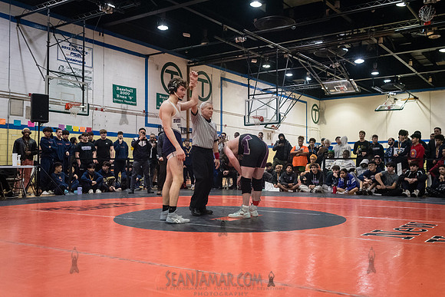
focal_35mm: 36
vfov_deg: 36.9
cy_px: 148
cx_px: 222
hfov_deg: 53.1
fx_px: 445
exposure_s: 1/400
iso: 8000
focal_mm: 35
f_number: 4
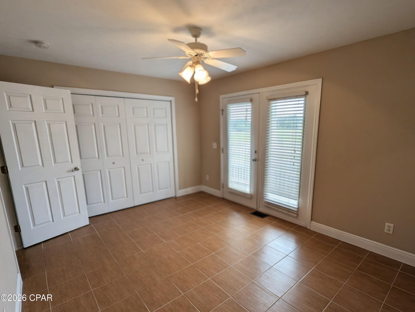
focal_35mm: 13
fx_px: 156
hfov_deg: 106.1
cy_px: 156
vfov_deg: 90.1
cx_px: 208
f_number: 2.2
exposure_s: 1/120
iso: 48
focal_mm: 1.95
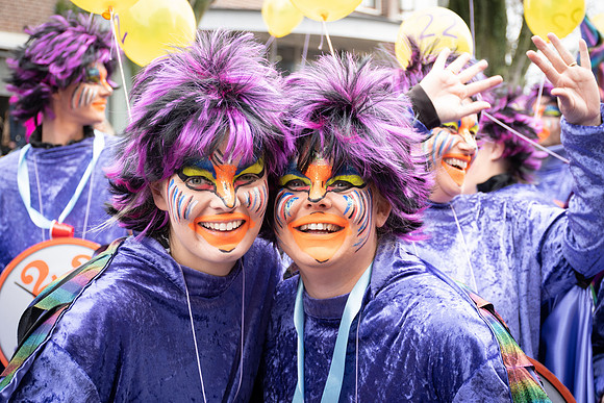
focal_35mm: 72
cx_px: 302
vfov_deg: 18.9
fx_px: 1208
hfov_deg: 28.1
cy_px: 202
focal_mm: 48
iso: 400
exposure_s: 1/160
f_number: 4.5
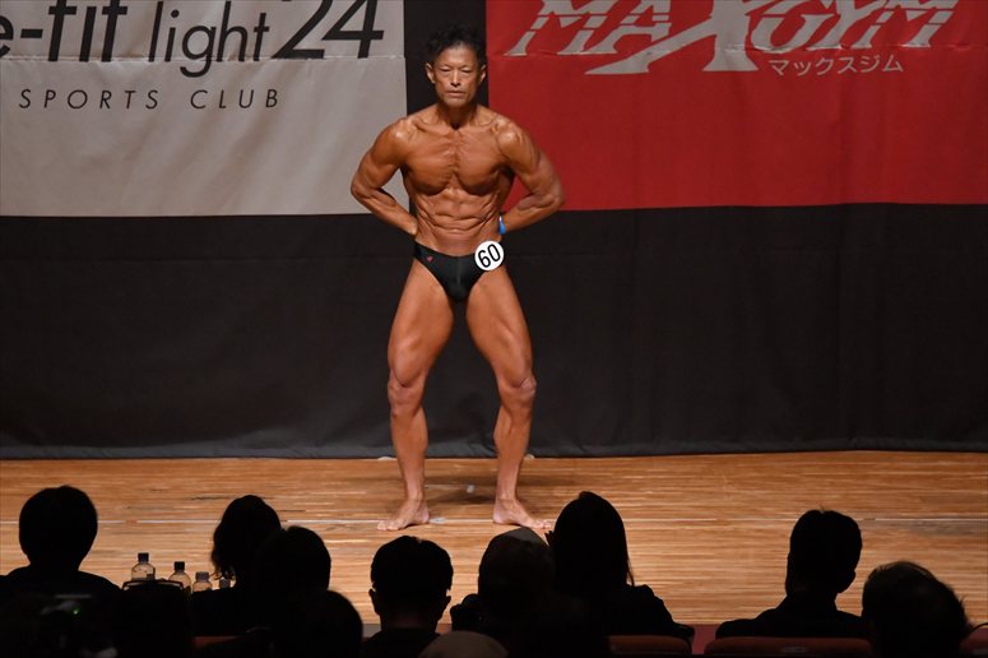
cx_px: 494
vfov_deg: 5.7
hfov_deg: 8.6
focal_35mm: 240
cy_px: 329
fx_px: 6584
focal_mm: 160
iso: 8000
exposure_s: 1/400
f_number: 5.6
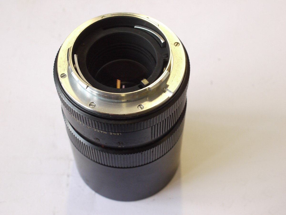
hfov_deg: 32.2
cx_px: 143
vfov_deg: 24.4
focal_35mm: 60
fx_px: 496
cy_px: 108
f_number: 8
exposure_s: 1/80
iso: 800
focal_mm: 30
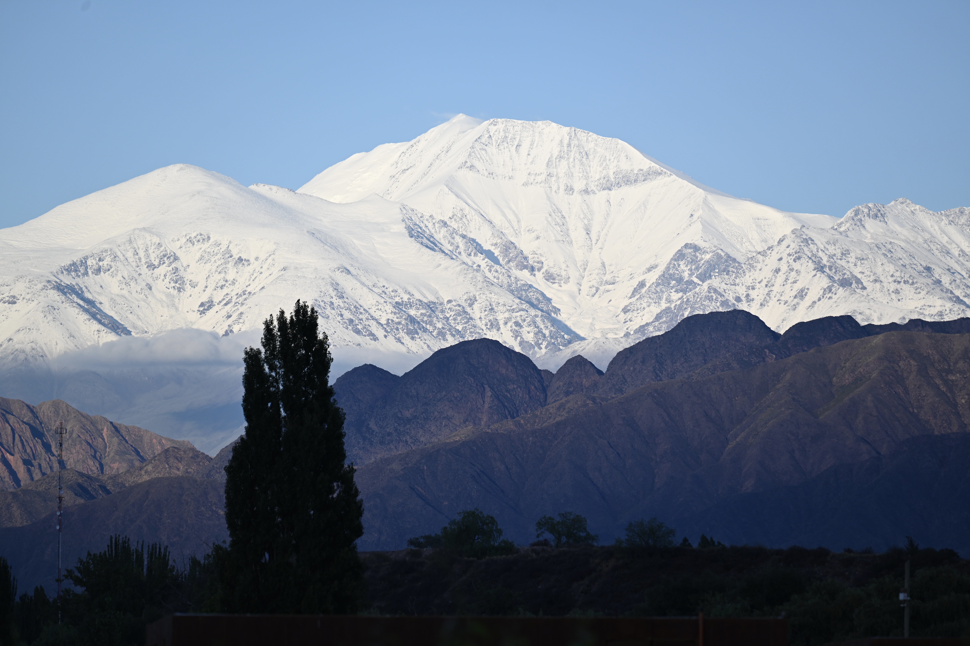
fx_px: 8083
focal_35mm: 300
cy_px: 323
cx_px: 485
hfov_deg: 6.9
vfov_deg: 4.6
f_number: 5.6
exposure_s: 1/500
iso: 125
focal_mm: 300
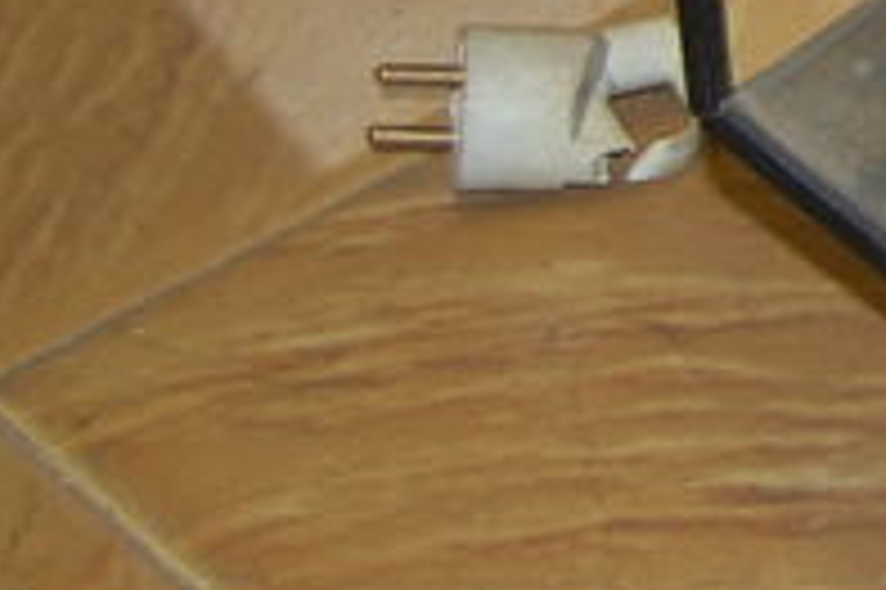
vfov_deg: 6.6
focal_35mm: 198
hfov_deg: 9.4
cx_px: 2069
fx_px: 4869
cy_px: -799
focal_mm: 26
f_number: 4.2
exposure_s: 1/60
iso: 400
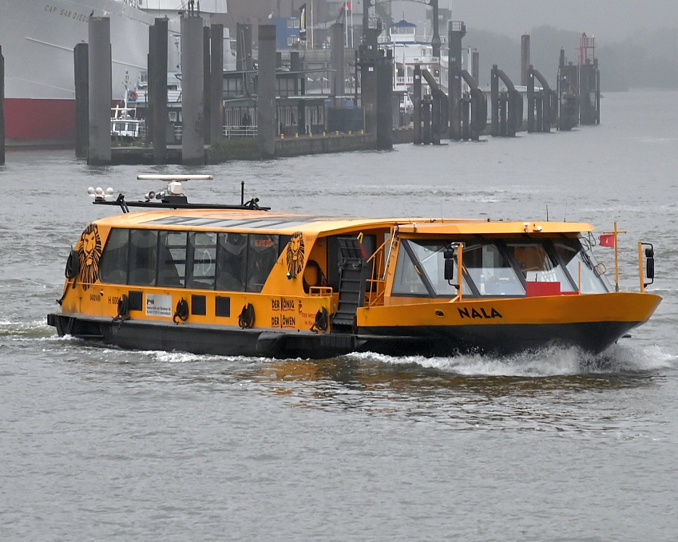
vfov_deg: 11.3
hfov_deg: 14.2
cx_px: 356
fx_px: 2729
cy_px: 269
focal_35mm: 136
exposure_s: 1/500
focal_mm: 120
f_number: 4
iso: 320
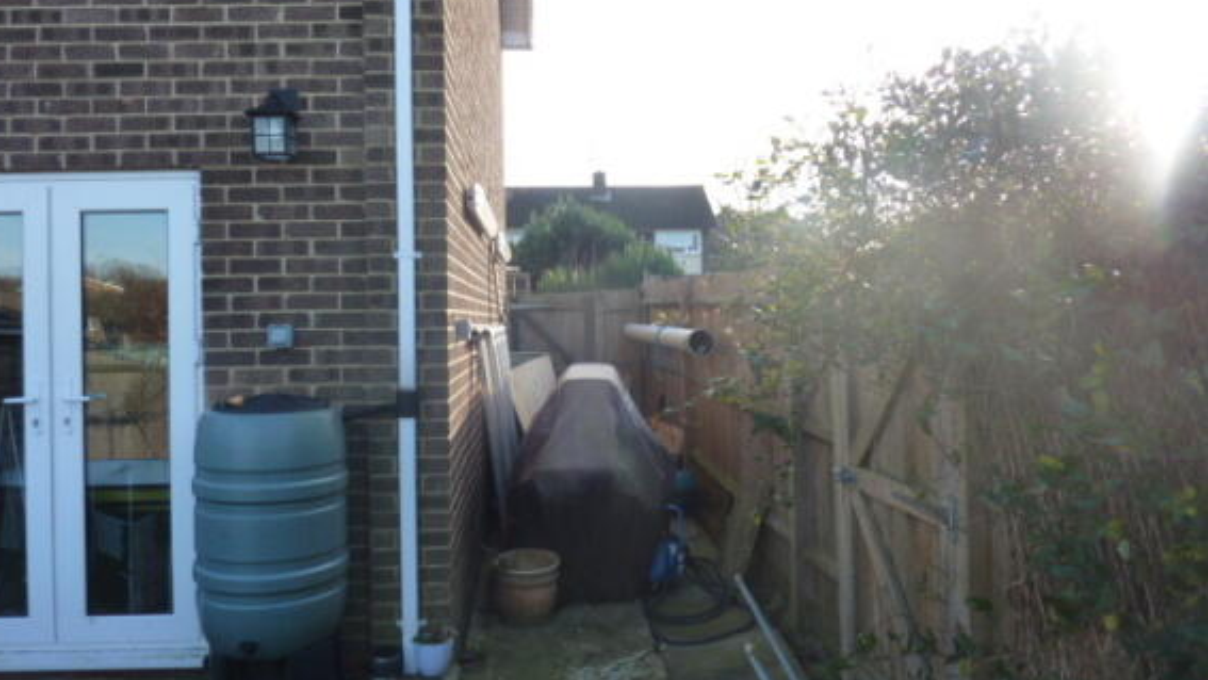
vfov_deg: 41.4
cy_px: 297
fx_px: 897
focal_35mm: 28
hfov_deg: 67.9
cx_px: 591
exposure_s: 1/160
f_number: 4
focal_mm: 4.1
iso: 125
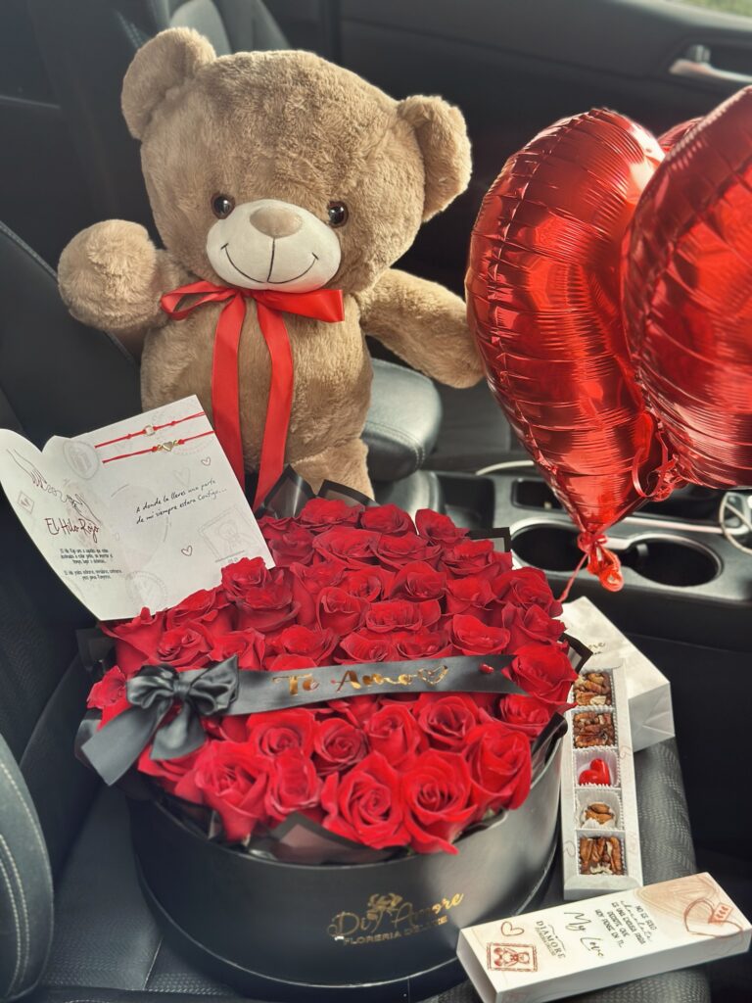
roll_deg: -10.4
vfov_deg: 39.7
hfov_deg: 30.3
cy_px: 502
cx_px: 376
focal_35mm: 48
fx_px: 1390
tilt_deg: -27.7
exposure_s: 1/201
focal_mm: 6.86
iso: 80
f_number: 1.78
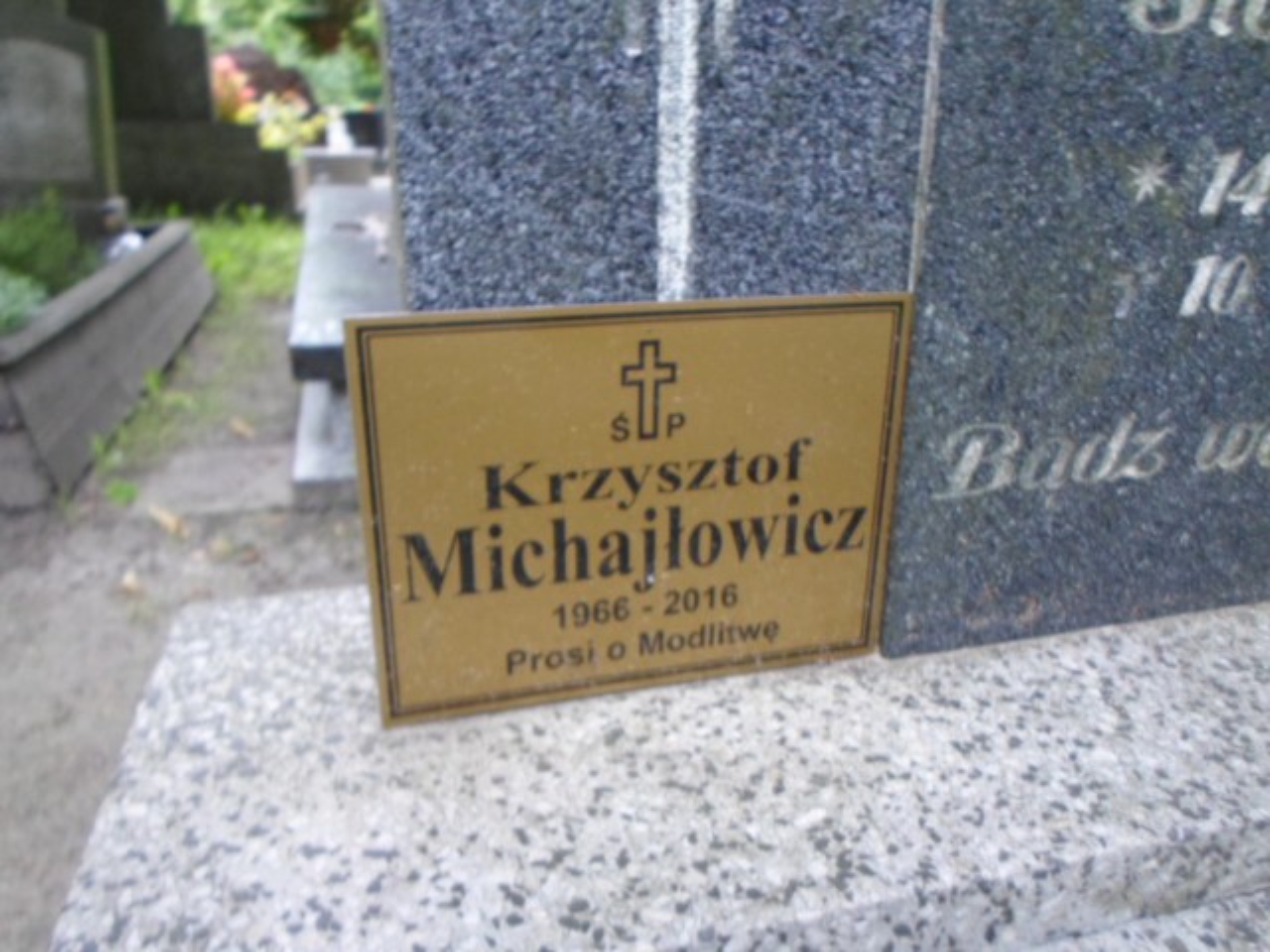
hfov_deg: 69.4
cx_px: 635
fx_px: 917
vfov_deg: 54.9
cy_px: 476
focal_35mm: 25
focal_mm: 4.5
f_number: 2.5
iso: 100
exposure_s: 1/30
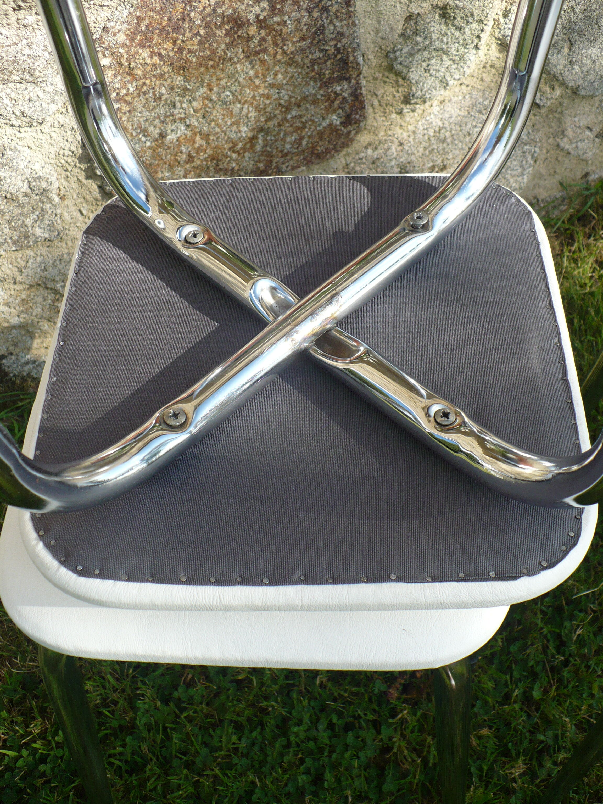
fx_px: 859
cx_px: 302
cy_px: 402
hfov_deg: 38.7
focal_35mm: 37
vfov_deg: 50.1
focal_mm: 6.1
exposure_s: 1/640
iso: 100
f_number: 2.8
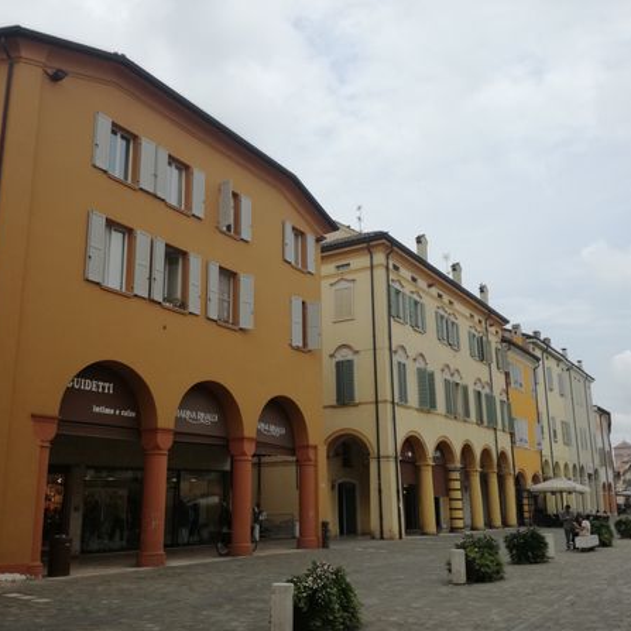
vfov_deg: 51.1
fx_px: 660
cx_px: 319
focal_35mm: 32
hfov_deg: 51.1
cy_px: 316
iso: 50
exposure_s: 1/1471
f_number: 2
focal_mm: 3.79
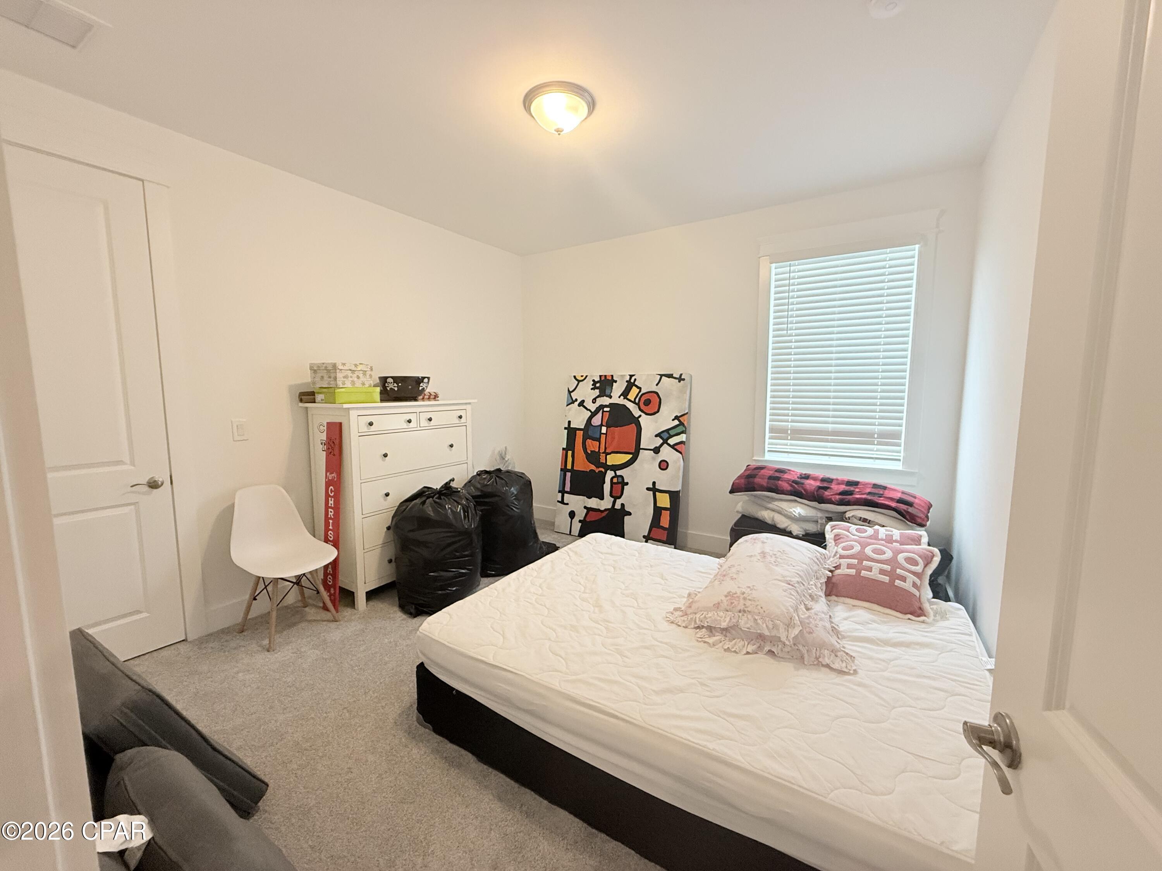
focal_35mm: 14
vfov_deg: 85.7
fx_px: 470
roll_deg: +0.0
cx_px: 581
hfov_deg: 102.1
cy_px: 436
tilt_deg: -5.5
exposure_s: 1/120
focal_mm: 2.22
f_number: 2.2
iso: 320
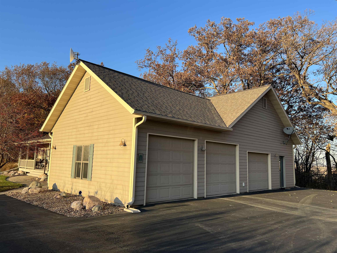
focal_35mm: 26
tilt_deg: +8.1
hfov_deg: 67.3
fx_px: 253
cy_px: 126
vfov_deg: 53.1
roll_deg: -1.2
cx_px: 168
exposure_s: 1/1669
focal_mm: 5.7
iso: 50
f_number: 1.5
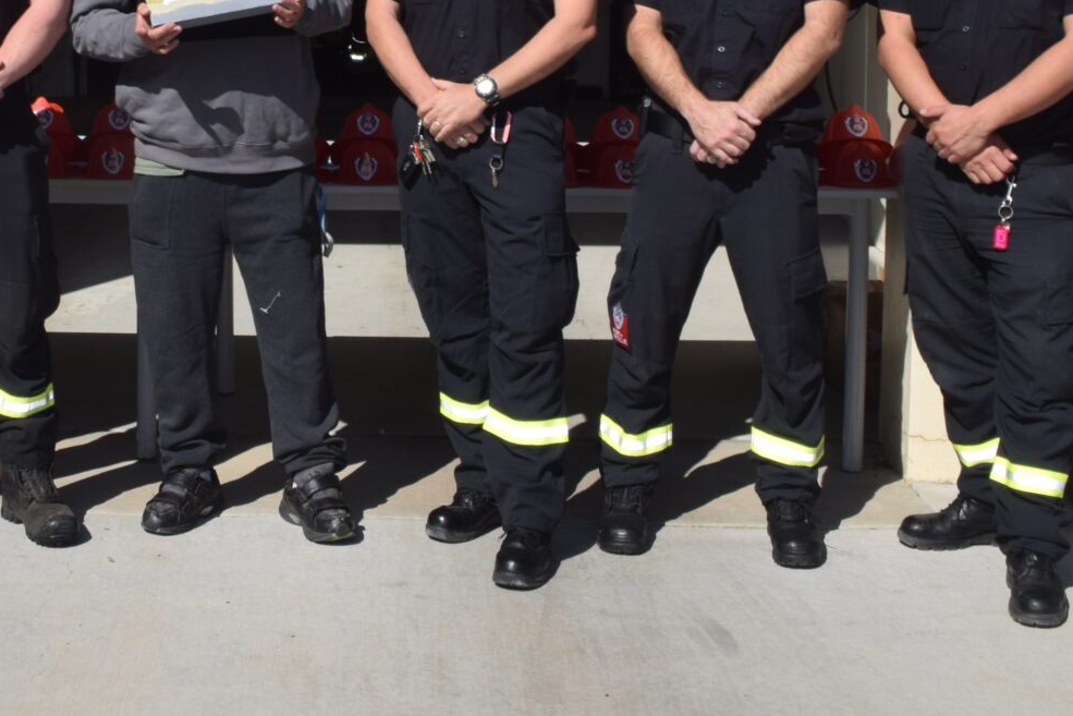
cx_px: 186
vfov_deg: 17.0
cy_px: -53
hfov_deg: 25.5
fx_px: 2325
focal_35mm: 78
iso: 100
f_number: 11
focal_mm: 20
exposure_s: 1/200
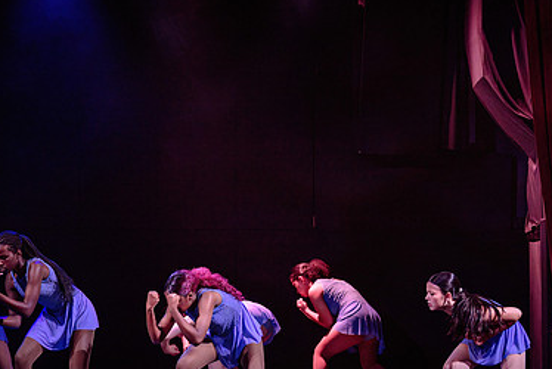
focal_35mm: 155
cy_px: 231
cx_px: 218
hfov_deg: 13.2
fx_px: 2378
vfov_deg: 8.9
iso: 1600
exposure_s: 1/200
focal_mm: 100
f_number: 2.8
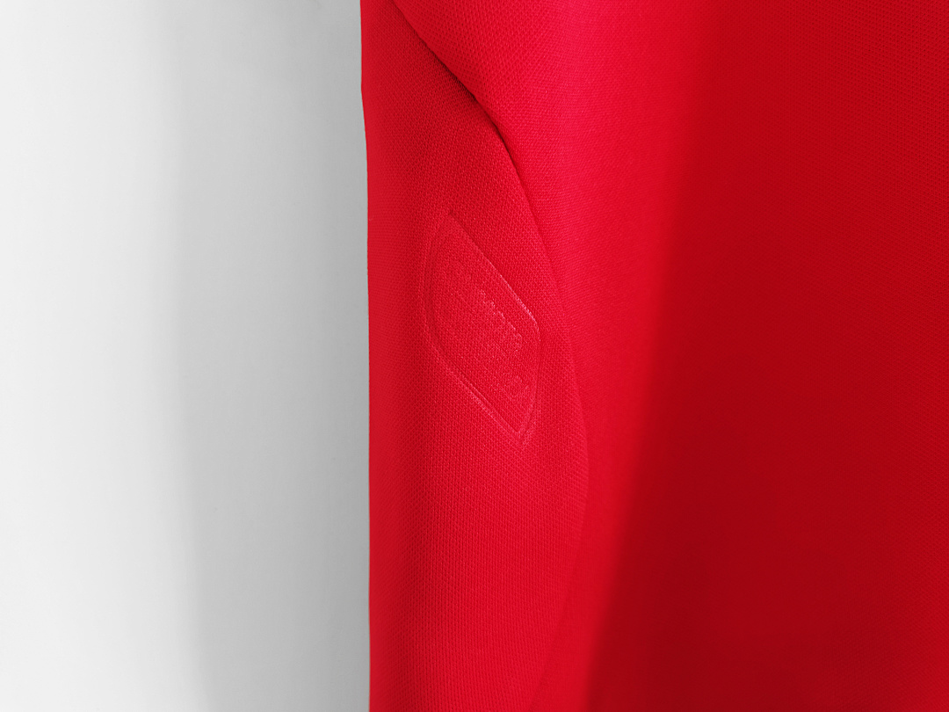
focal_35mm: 26
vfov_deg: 53.1
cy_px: 356
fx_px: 713
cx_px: 474
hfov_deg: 67.3
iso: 125
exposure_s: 1/50
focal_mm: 5.58
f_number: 1.8
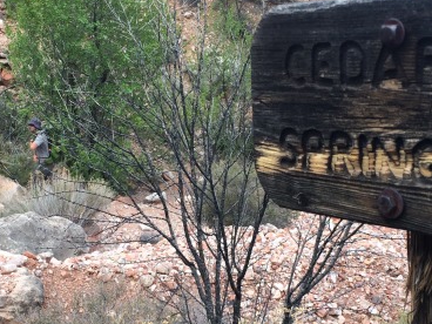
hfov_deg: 30.7
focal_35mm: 63
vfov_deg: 23.2
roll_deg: +1.9
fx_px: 786
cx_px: 178
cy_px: 223
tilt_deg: -21.2
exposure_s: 1/604
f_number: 2.2
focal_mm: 4.15
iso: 32
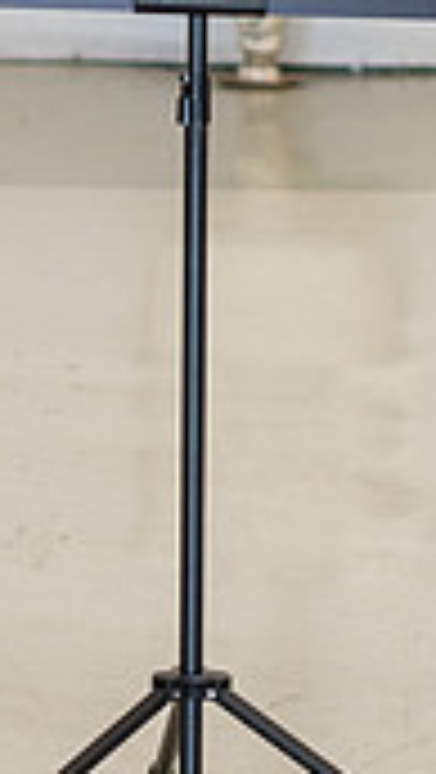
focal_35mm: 308
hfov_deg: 3.9
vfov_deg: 7.0
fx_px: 6318
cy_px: -158
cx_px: -535
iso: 250
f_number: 2.2
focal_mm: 50
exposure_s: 1/320
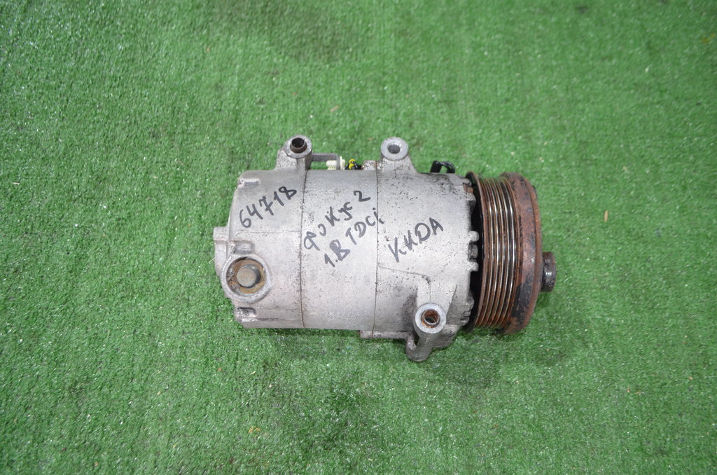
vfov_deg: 43.4
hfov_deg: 62.0
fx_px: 596
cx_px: 358
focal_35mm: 30
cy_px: 238
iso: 900
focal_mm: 20
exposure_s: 1/60
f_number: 3.8
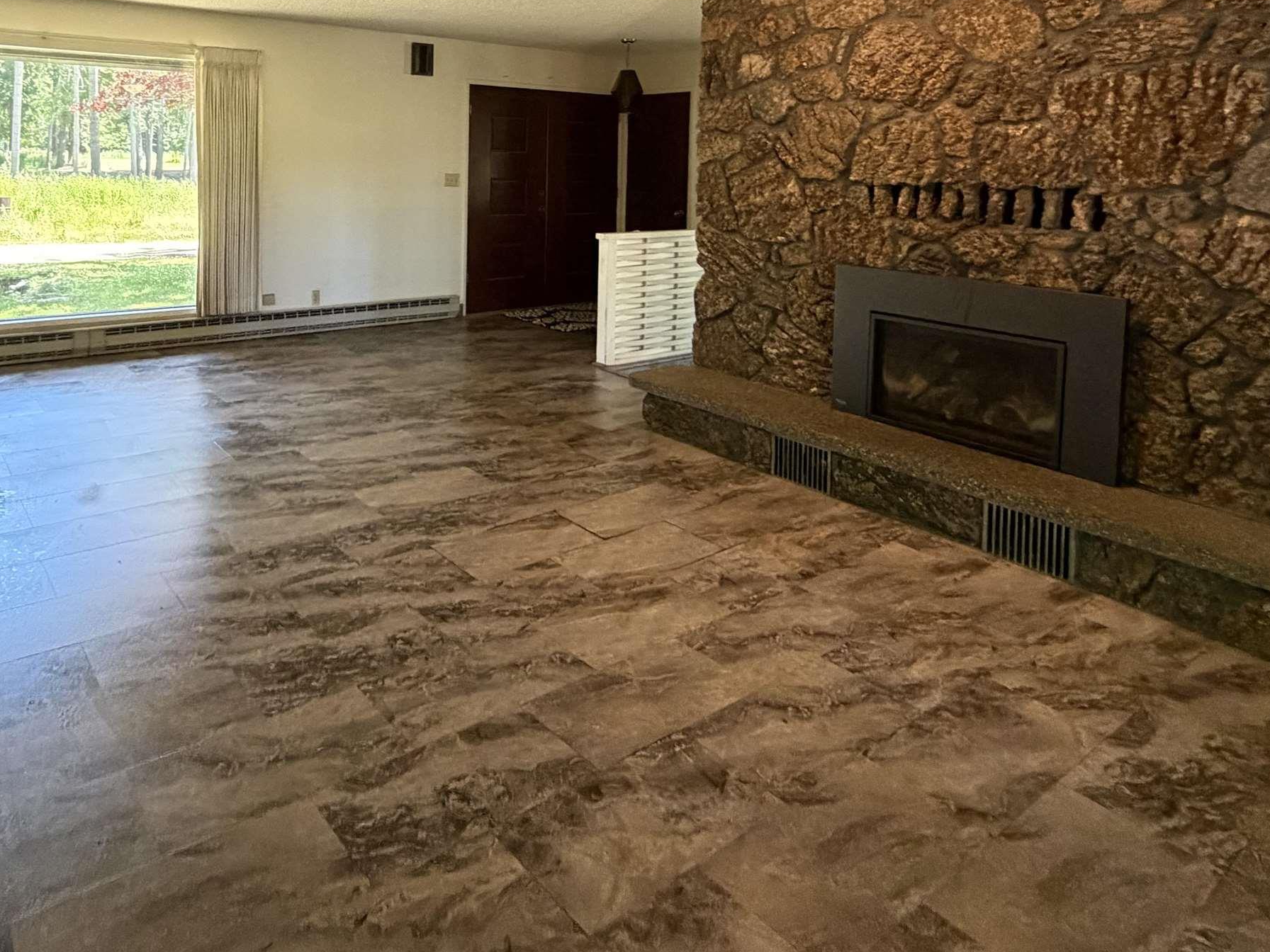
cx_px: 442
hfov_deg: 69.9
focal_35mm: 24
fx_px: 881
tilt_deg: -1.7
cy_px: 182
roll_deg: -0.6
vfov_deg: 52.9
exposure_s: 1/60
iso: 640
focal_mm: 2.22
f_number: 2.2
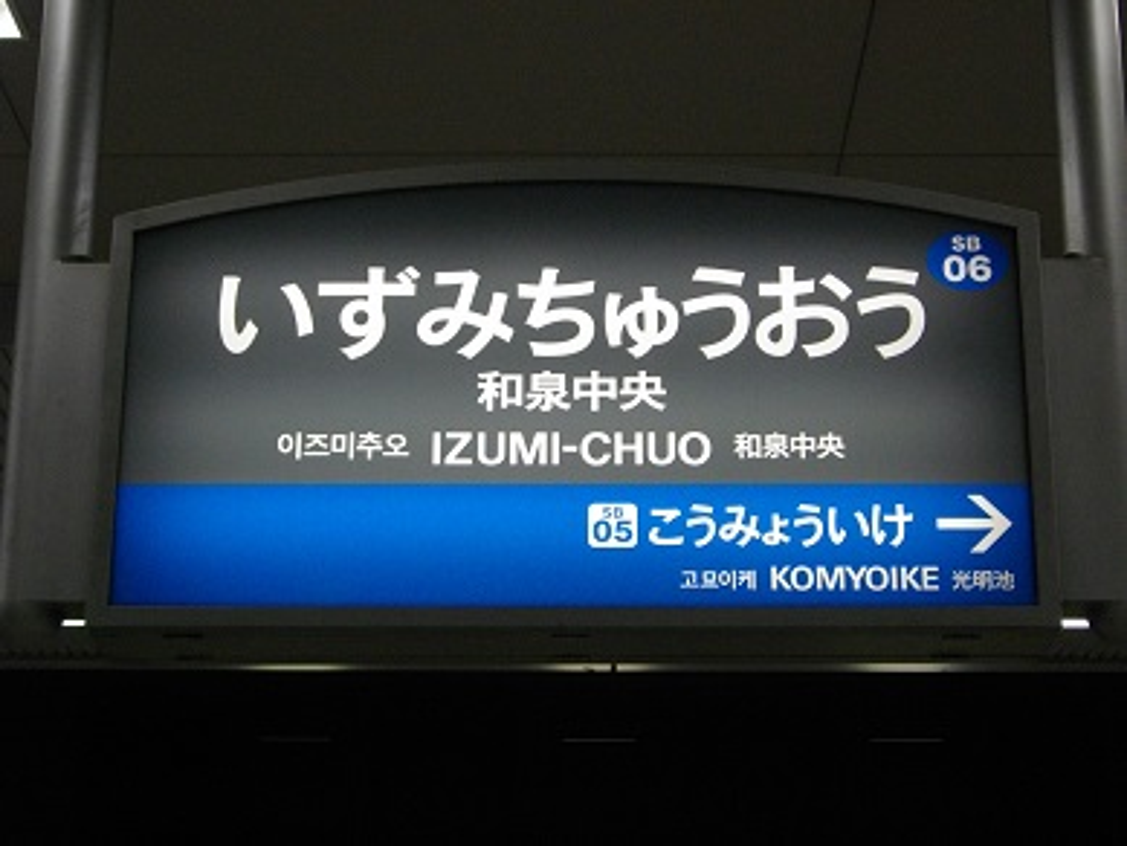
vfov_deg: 19.1
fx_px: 2508
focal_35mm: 77
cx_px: 564
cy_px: 423
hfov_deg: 25.3
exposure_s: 1/80
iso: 355
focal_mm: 13.7
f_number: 4.6
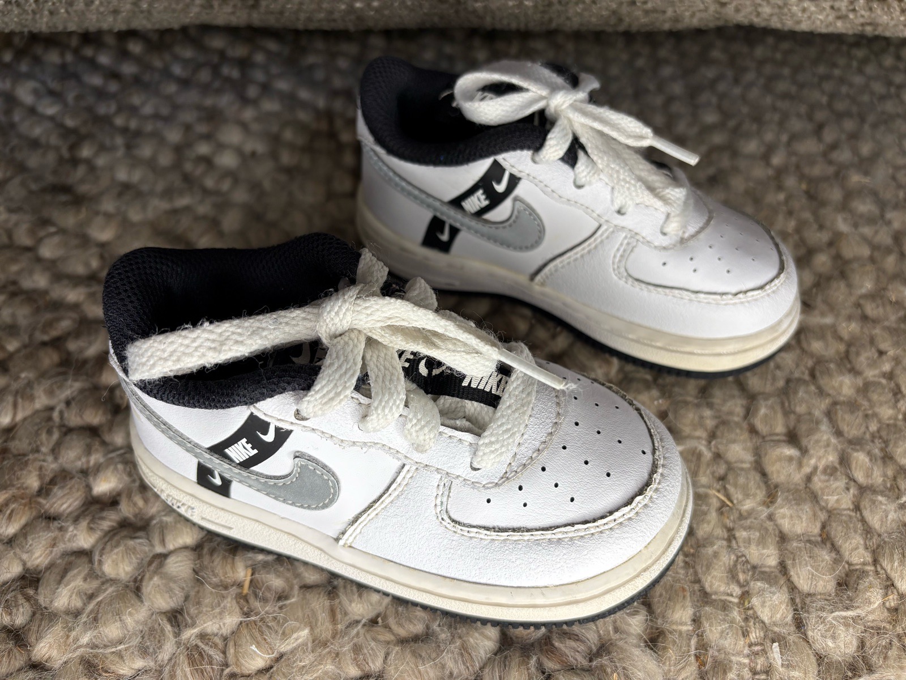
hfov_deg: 67.3
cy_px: 340
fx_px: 680
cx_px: 453
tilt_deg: -49.5
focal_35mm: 26
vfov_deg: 53.1
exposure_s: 1/100
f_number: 1.6
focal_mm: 5.96
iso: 80
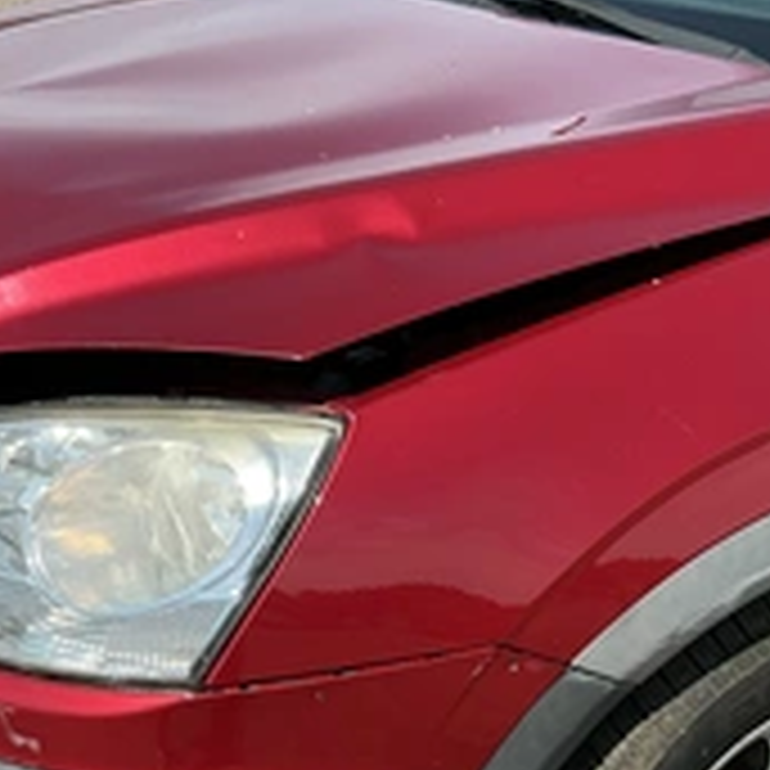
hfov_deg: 29.4
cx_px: 482
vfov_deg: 28.9
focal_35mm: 58
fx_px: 1460
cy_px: 612
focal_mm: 3
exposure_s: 1/1098
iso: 25
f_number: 1.8
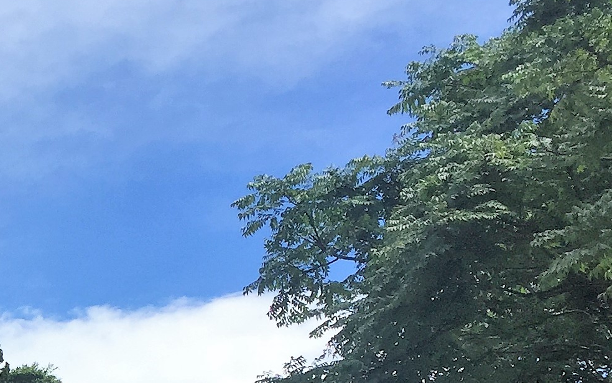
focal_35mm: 102
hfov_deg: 18.6
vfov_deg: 12.1
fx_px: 1701
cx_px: -241
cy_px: 624
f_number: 2.2
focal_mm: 4.15
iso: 32
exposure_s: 1/1582
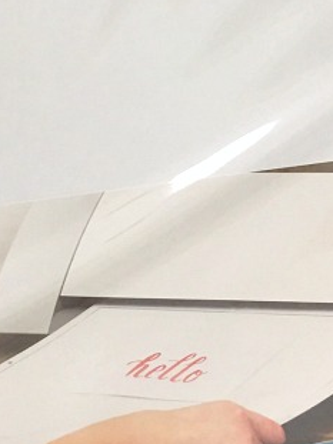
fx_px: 1078
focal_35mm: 84
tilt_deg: -65.6
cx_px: 112
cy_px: 134
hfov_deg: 17.5
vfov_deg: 23.2
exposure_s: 1/15
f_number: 2.2
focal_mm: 4.15
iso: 64
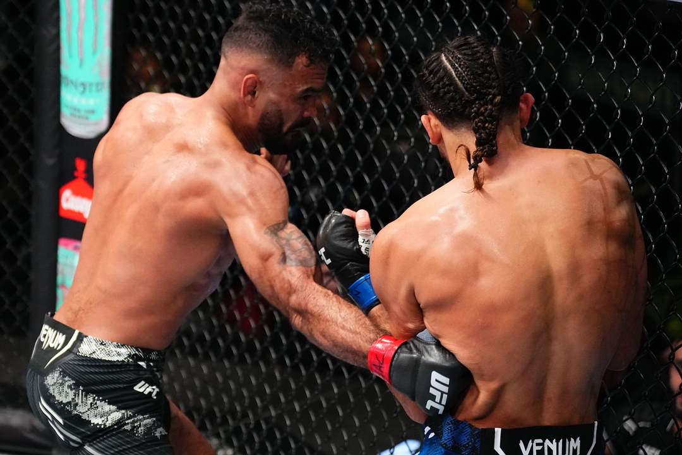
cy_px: 228
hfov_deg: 28.8
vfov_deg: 19.5
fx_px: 1326
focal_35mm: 70
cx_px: 341
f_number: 2.8
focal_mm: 70
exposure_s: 1/1250
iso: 5000
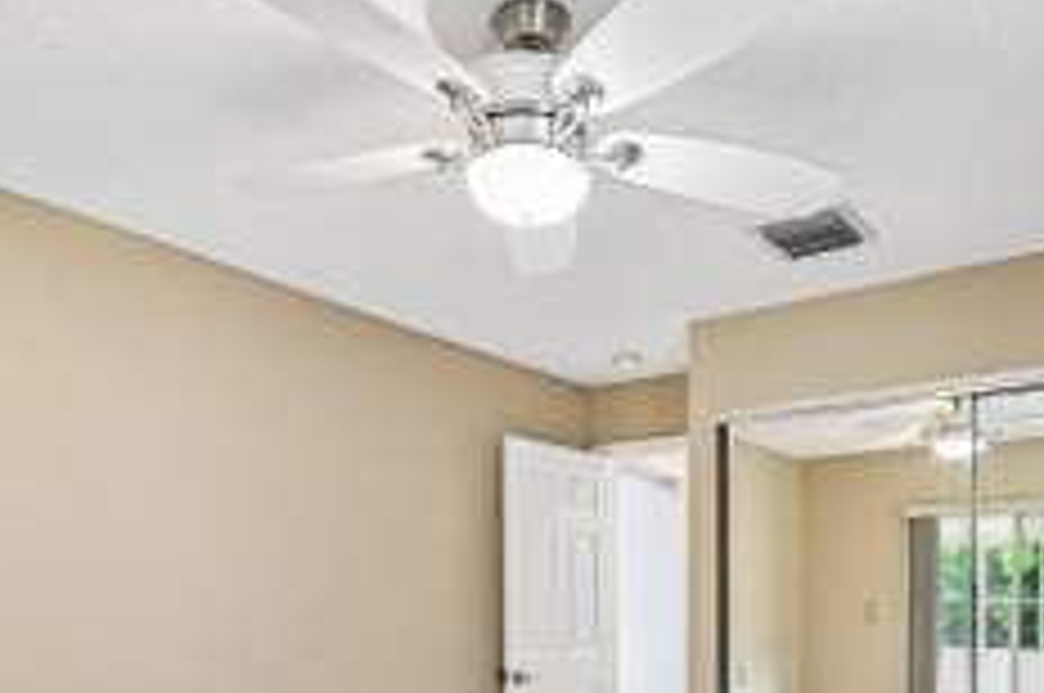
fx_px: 840
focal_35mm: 29
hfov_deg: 63.6
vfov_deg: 41.3
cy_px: 623
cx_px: 576
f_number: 8
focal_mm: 14
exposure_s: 1/80
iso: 4000
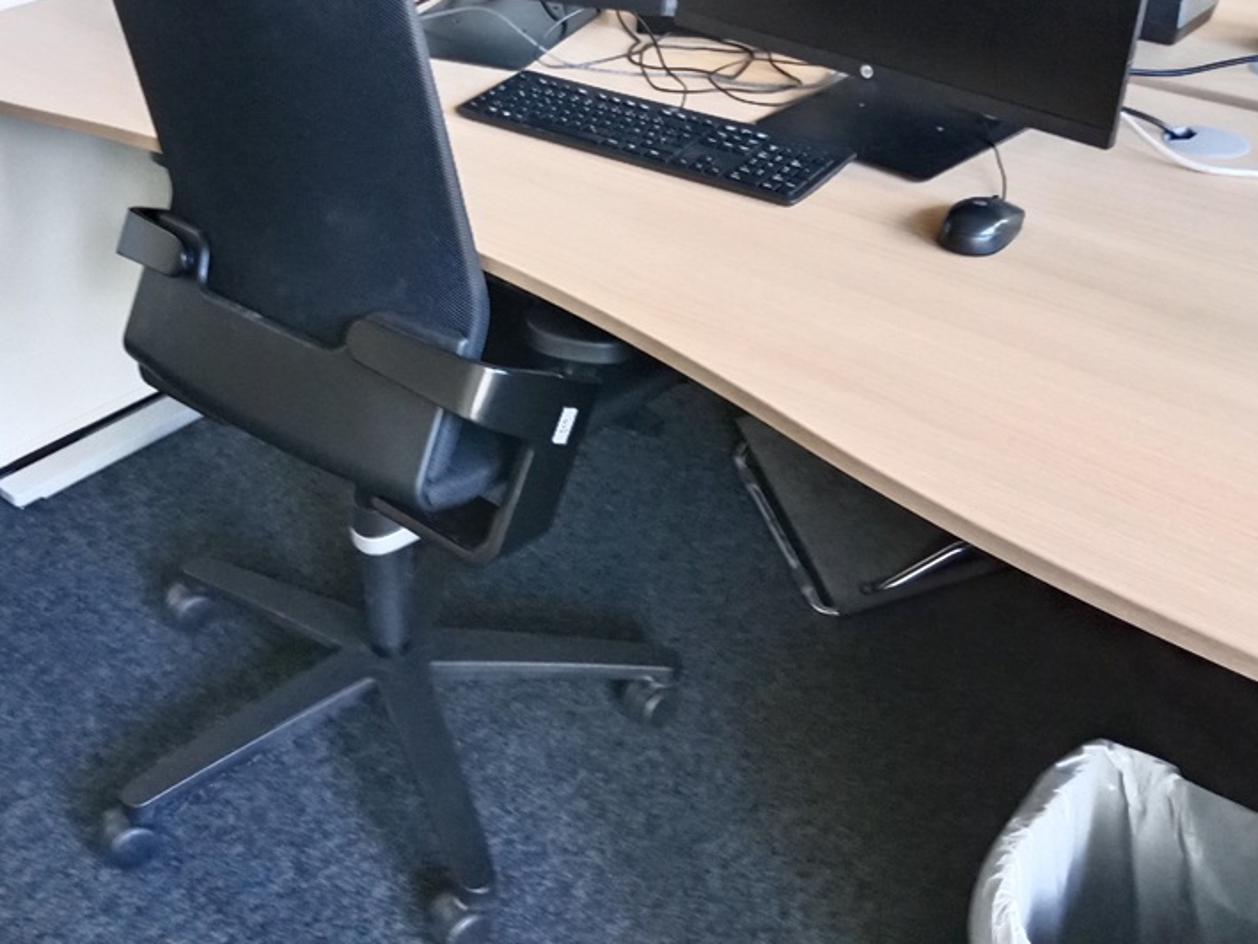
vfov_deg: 36.2
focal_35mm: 39
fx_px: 1418
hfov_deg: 47.5
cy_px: 264
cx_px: 497
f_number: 2.2
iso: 538
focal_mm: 3.65
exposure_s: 1/20
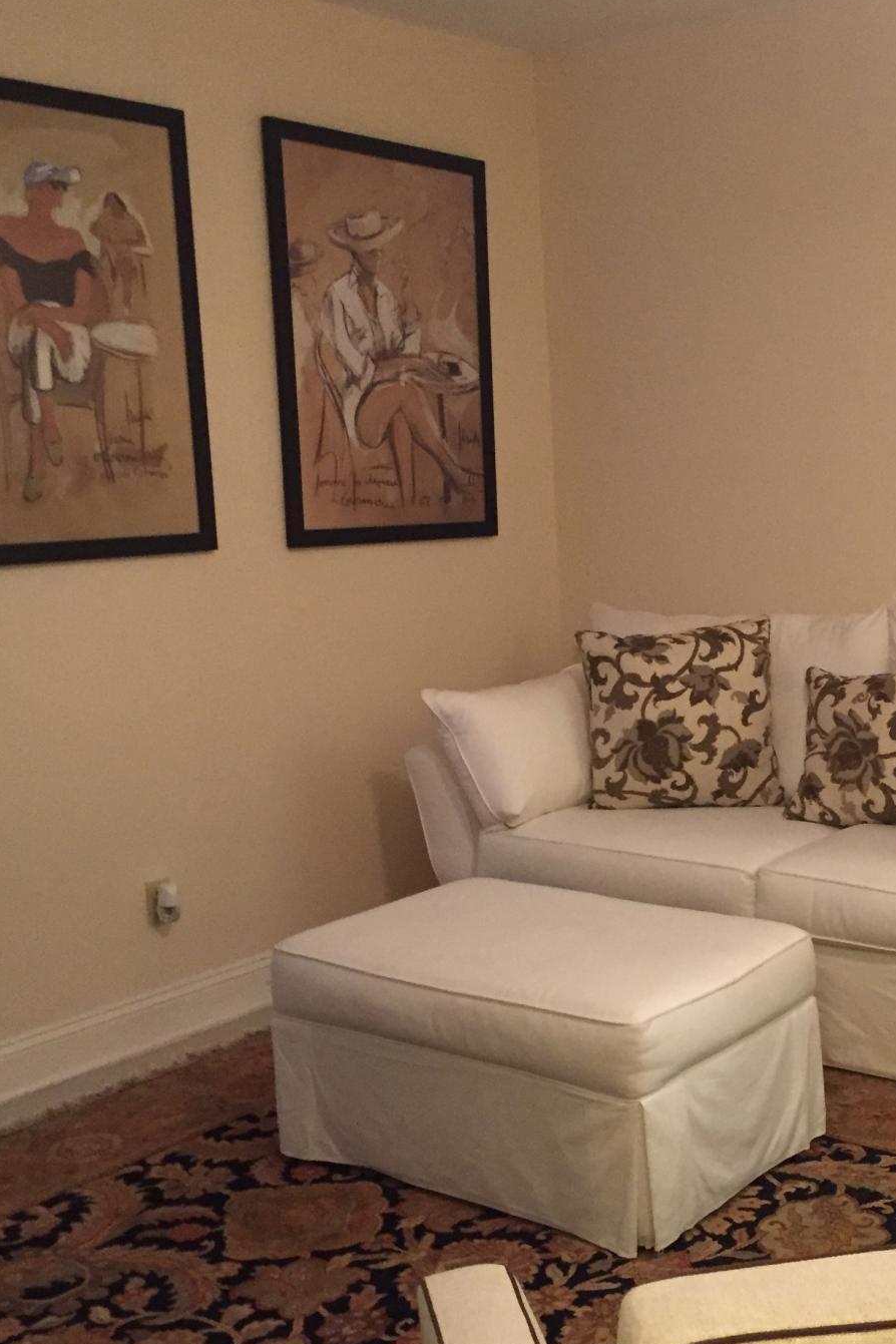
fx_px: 1680
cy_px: 718
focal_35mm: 45
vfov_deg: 43.6
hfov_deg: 29.5
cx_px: 636
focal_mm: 4.15
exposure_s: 1/20
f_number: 2.2
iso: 250
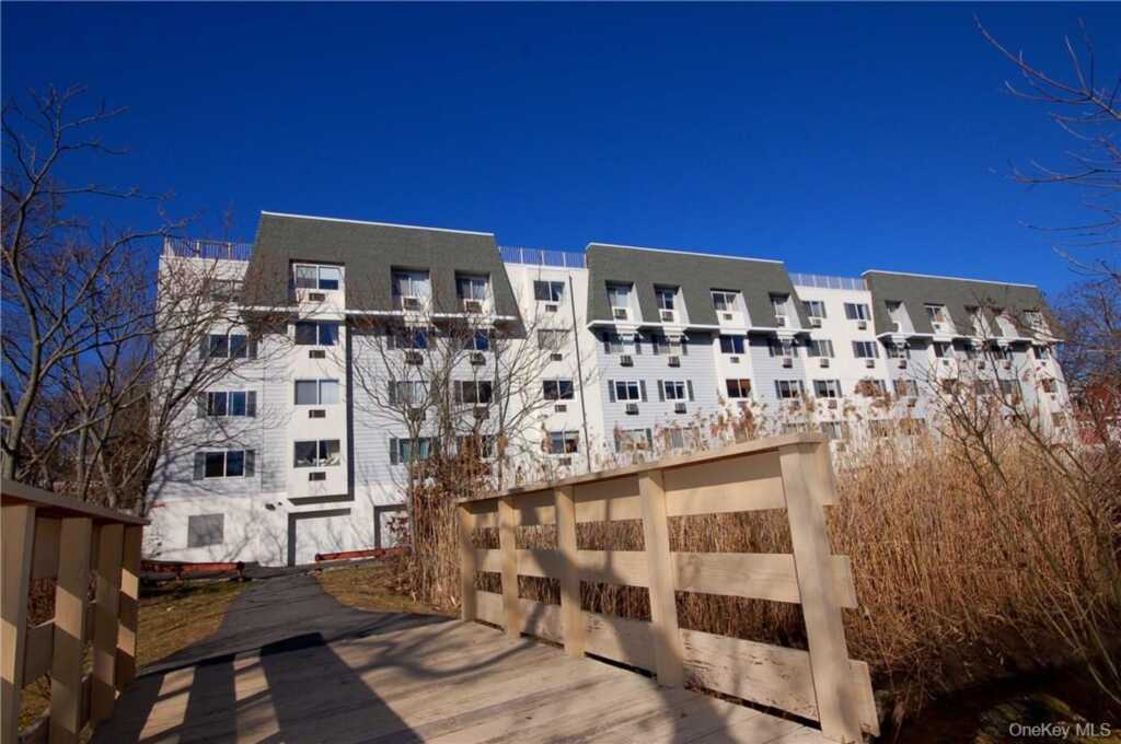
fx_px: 466
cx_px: 560
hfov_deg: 100.5
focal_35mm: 15
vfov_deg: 77.2
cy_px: 372
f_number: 11
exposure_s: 1/500
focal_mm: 10
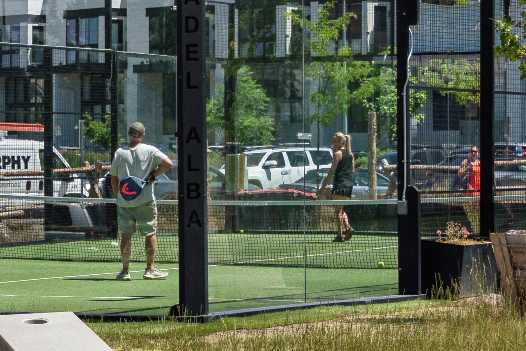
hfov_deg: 13.0
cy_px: 167
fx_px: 2279
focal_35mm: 156
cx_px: 41
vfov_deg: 8.8
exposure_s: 1/6400
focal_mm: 33
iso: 400
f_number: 4
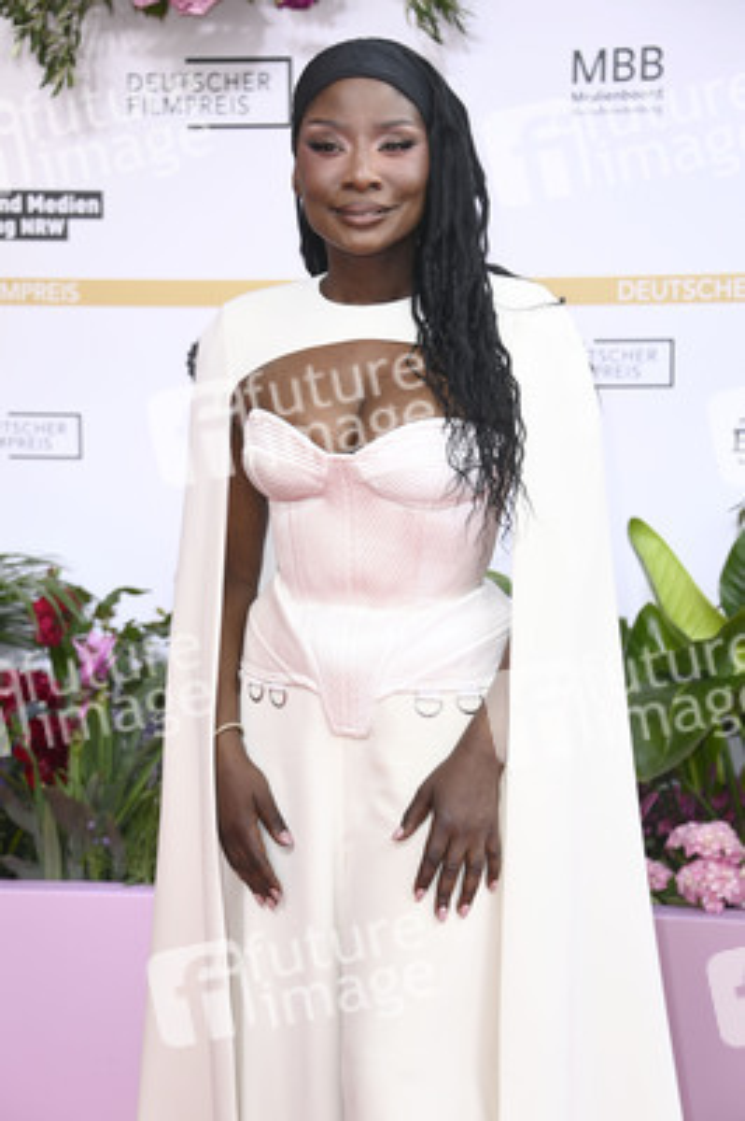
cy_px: 560
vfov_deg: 22.6
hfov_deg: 15.2
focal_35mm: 90
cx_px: 372
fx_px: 2798
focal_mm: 90
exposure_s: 1/250
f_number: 5.6
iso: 640
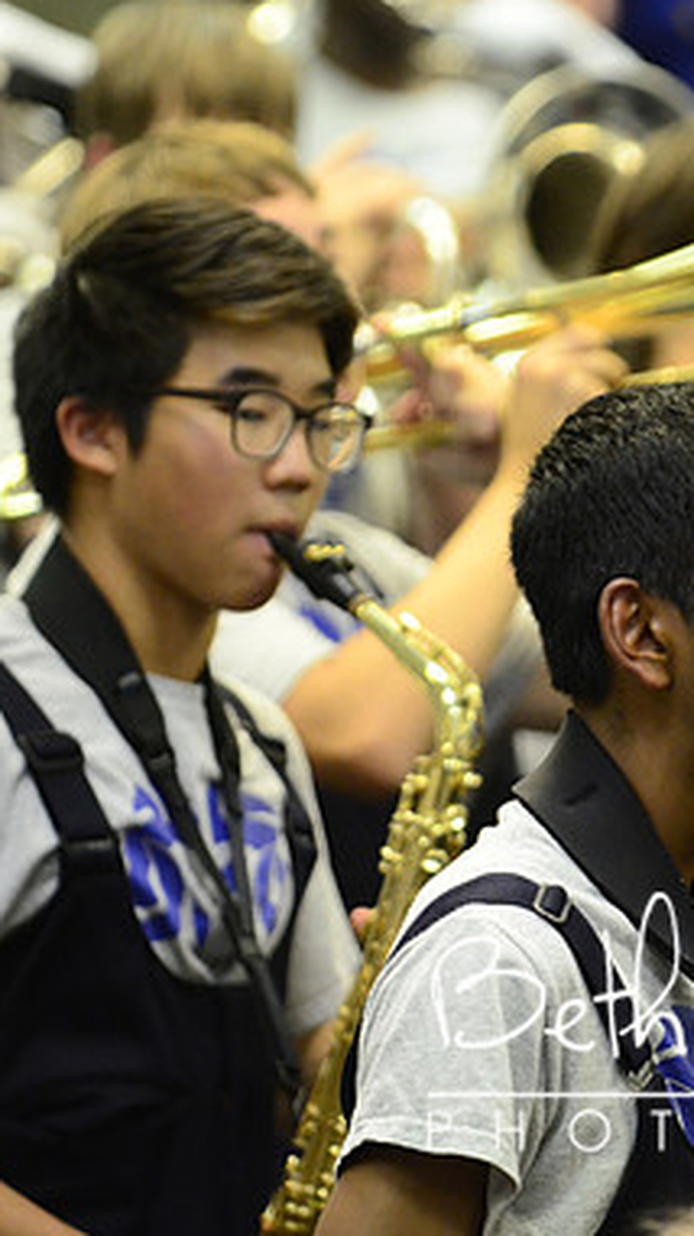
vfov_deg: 5.5
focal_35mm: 394
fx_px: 12897
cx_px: 749
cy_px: 616
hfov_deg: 3.1
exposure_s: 1/250
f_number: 2.8
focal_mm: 165
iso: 3200
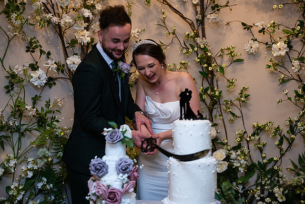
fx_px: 373
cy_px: 102
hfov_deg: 44.5
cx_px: 152
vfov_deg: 30.5
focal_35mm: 44
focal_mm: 44
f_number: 3.5
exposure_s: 1/60
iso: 800
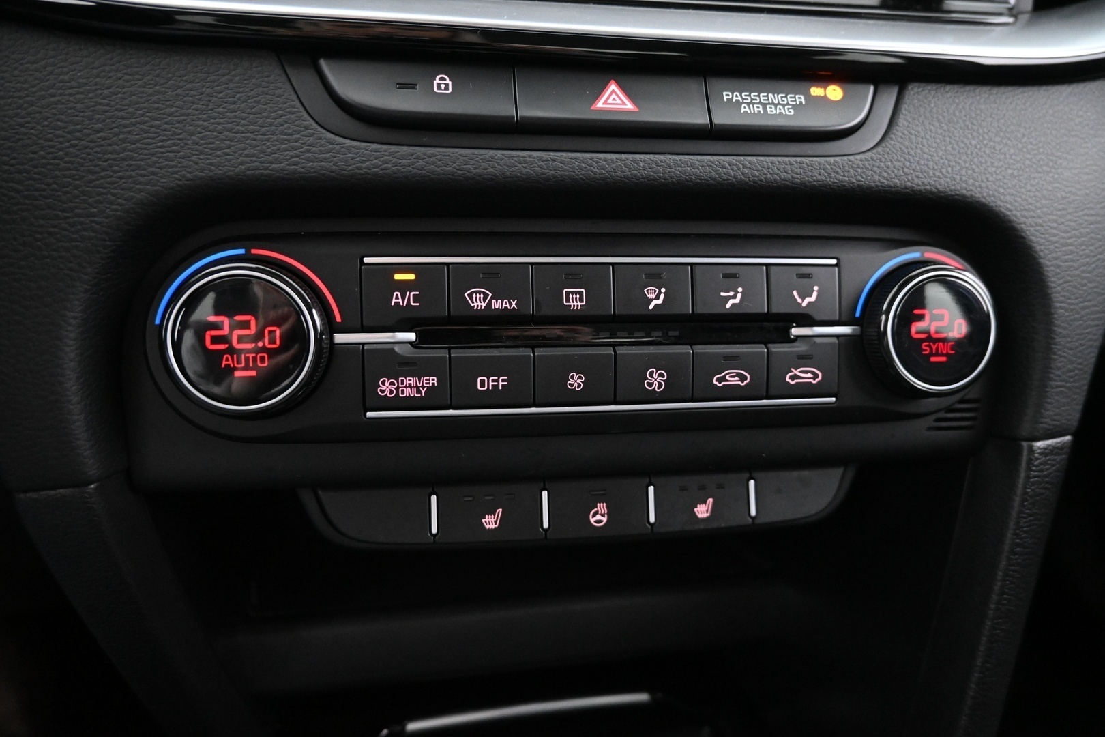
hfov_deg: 73.7
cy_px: 368
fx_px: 737
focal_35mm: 24
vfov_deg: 53.1
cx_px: 552
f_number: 3.5
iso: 5000
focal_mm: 16
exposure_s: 1/25
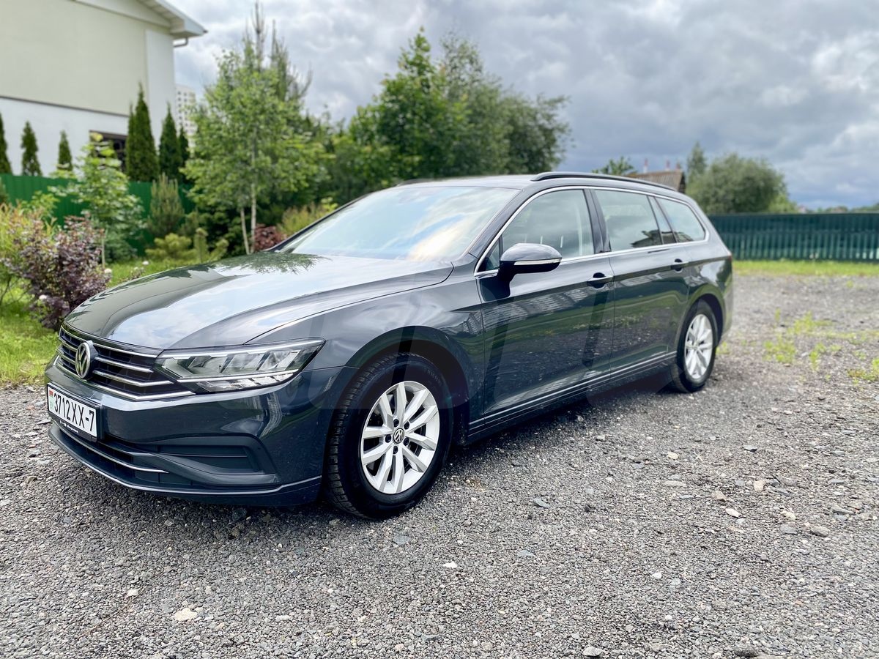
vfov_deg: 53.1
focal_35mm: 26
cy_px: 330
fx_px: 660
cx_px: 440
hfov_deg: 67.3
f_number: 1.8
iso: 32
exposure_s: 1/1898
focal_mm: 4.25
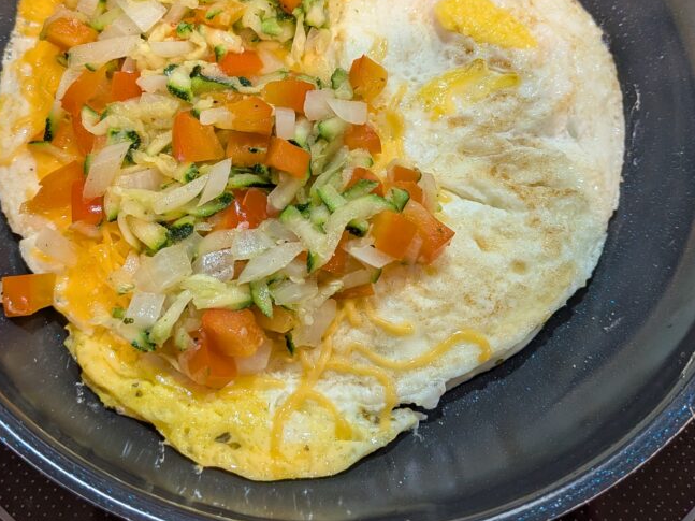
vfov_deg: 36.8
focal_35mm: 38
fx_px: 763
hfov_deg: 48.7
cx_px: 284
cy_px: 128
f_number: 1.7
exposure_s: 1/60
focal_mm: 4.53
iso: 102
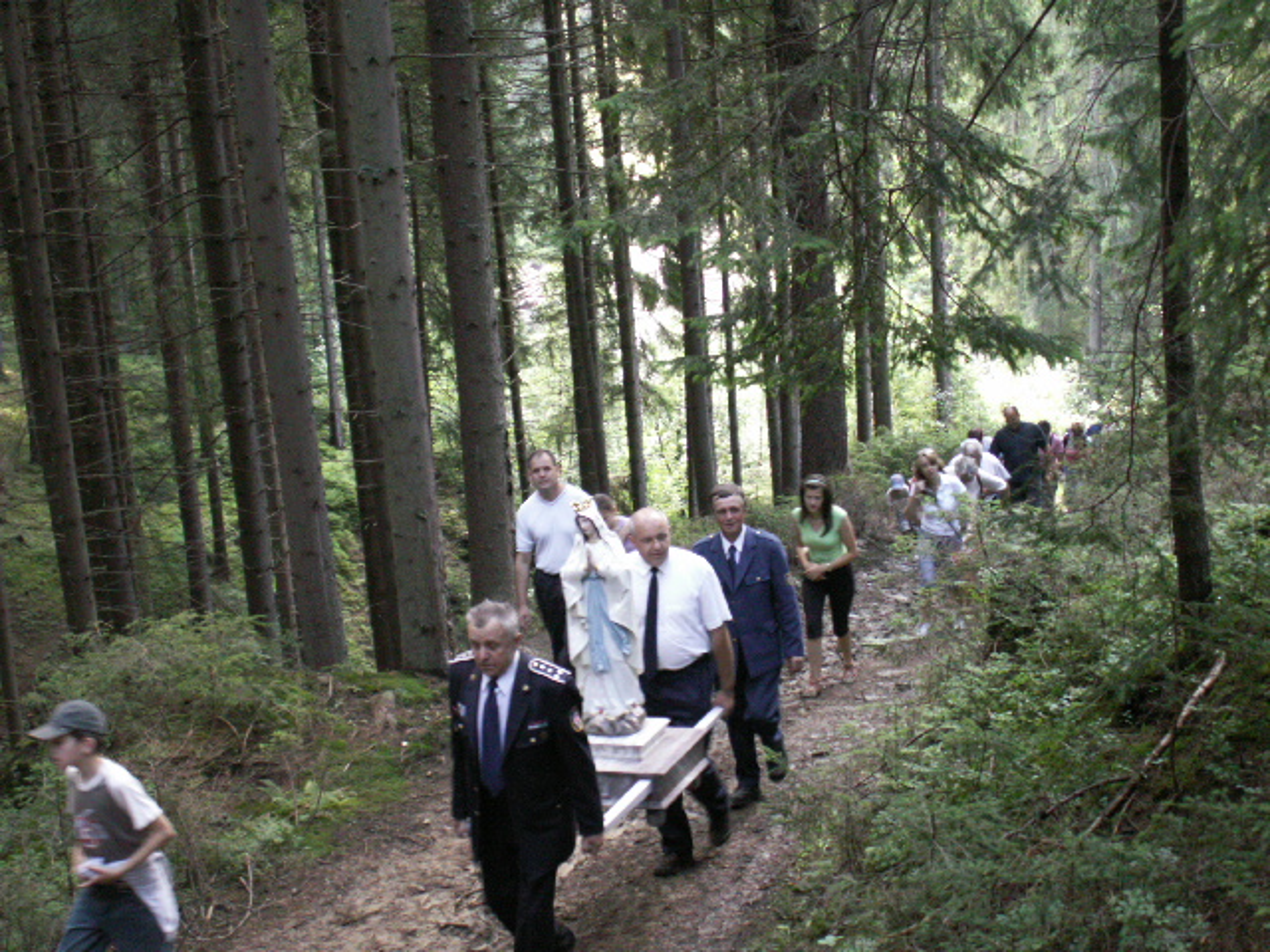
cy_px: 476
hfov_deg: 38.2
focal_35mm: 50
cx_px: 635
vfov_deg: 29.1
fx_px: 1834
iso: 160
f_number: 3.2
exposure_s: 1/30
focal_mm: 8.31
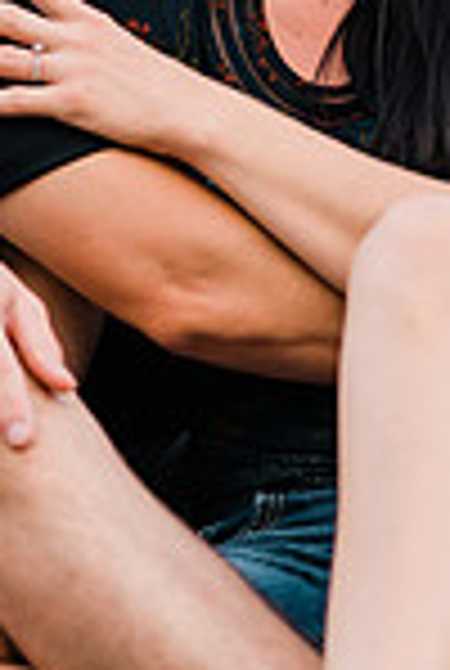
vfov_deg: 8.0
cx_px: 270
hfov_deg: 5.4
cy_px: 90
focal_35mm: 256
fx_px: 4777
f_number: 2.8
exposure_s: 1/250
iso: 200
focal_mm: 85
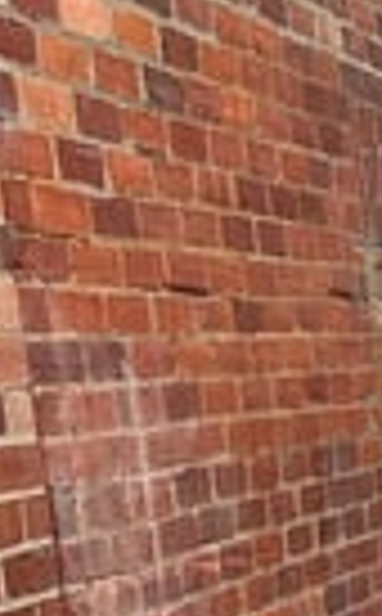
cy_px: 1113
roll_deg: -0.1
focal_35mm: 119
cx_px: 939
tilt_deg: -20.9
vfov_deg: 15.2
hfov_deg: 9.6
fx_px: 1993
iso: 80
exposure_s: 1/803
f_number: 1.78
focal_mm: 6.86
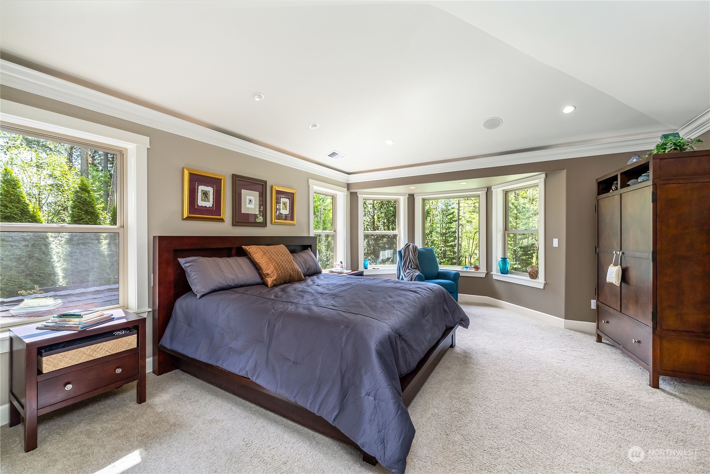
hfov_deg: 104.2
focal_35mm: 14
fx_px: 276
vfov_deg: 81.3
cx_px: 355
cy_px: 237
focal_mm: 14
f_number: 9
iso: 250
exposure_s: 1/60
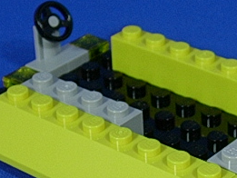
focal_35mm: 147
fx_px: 1007
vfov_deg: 10.1
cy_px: 143
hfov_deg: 13.3
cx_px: 222
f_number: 3.4
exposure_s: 1/20.1
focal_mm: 9
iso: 70
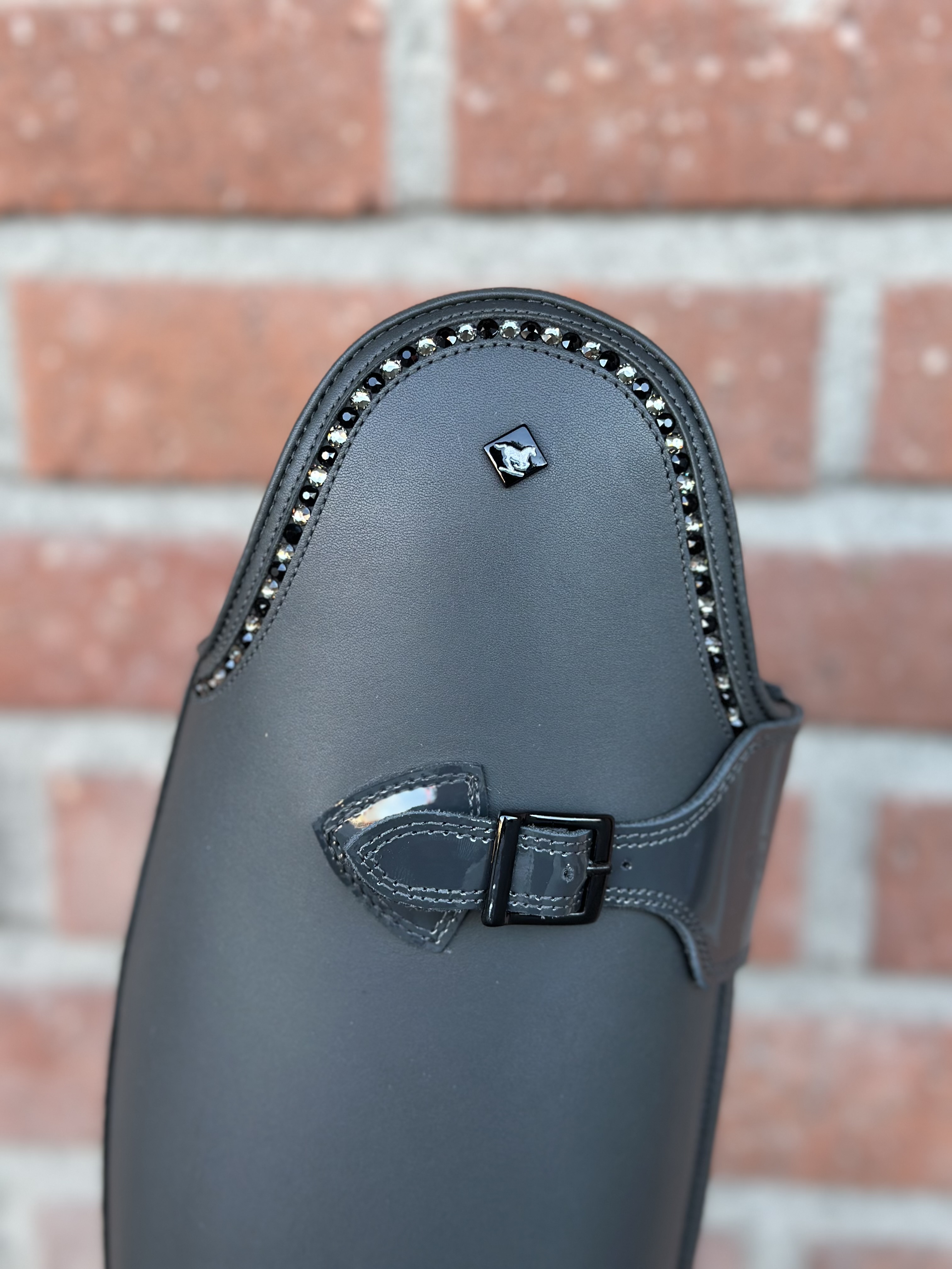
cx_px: 476
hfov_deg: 30.3
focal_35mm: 48
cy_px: 634
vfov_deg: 39.7
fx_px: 1760
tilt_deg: -14.8
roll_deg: +1.1
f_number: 1.78
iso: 100
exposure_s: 1/133
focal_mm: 6.86
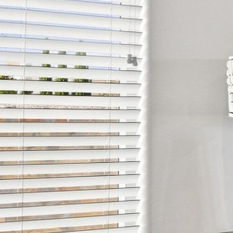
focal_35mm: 129
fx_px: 979
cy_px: 118
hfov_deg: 10.9
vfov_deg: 13.6
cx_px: 604
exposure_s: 1/1000
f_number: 7.1
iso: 640
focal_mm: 17
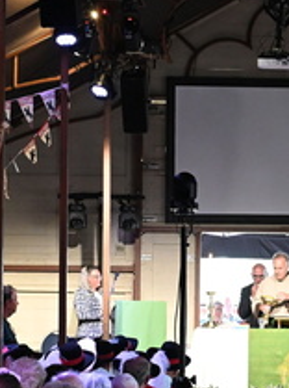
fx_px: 1630
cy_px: 317
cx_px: 341
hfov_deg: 10.0
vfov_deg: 13.5
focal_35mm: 146
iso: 6400
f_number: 5.6
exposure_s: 1/80
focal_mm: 40
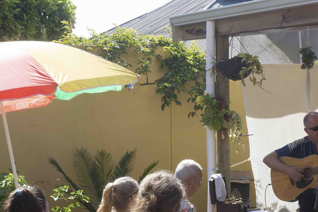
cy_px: 175
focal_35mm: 113
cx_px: 206
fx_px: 999
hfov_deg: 18.1
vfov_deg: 12.1
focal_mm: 35
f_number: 11
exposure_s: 1/200
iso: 320
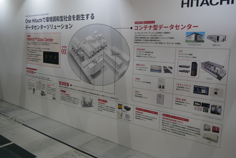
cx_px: 119
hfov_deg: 60.3
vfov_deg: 42.3
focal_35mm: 31
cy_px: 76
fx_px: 203
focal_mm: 14
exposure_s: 1/80
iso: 200
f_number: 3.5
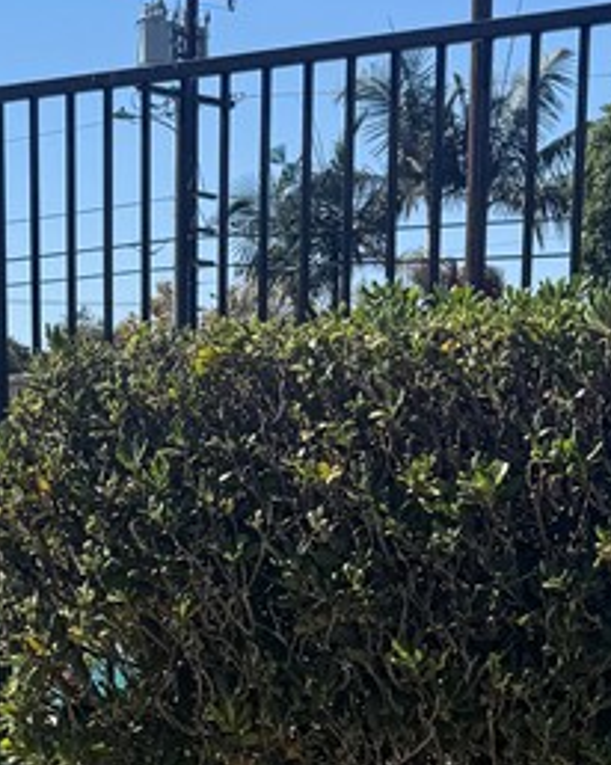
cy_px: 863
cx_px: 110
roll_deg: +1.3
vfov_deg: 19.6
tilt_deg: -9.0
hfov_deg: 16.4
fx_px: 2105
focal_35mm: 93
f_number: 1.78
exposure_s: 1/4049
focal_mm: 6.76
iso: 80
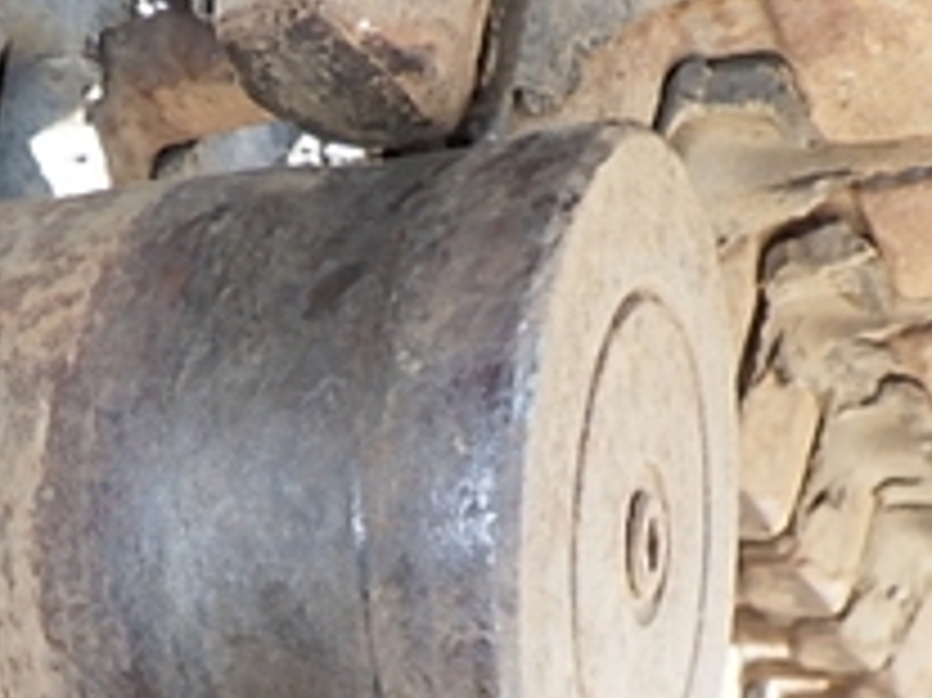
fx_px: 1749
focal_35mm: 65
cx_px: -63
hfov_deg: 27.6
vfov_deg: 21.7
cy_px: 707
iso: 250
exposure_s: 1/60
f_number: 4.2
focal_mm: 5
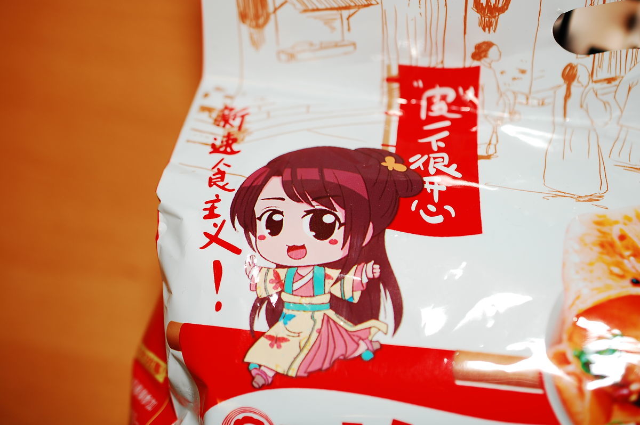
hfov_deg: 33.4
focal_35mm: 60
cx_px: 320
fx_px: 1066
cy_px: 212
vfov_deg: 22.6
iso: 200
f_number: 4
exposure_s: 1/60
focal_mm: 40
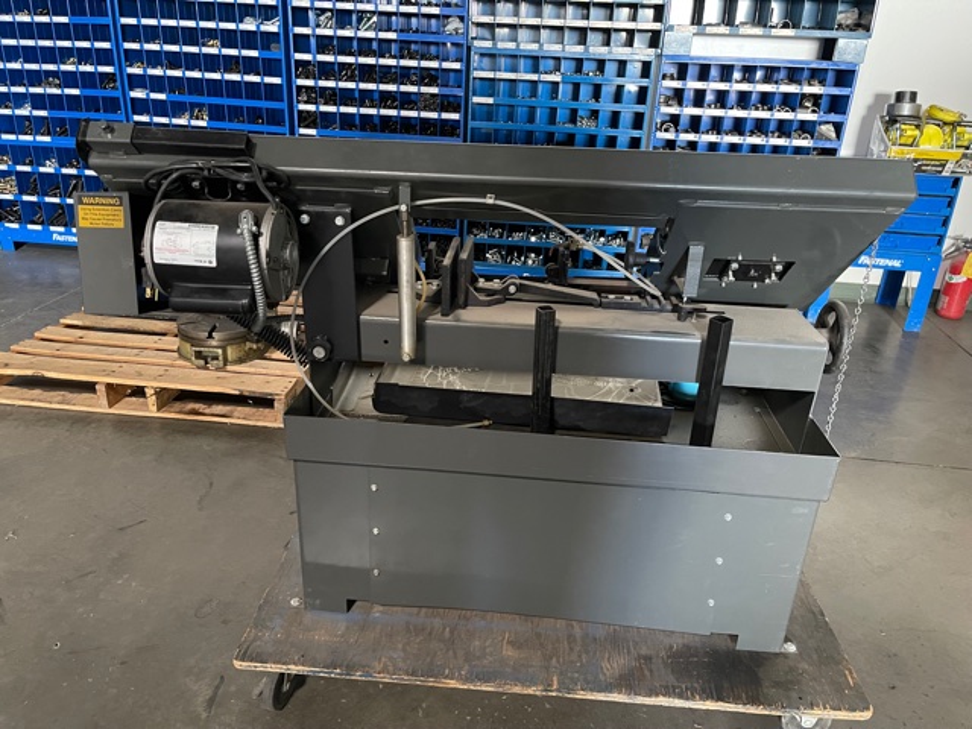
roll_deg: -2.6
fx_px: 730
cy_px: 364
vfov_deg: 53.1
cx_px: 486
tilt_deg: -21.4
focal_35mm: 26
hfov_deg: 67.3
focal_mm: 5.1
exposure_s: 1/36
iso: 640
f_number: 1.6
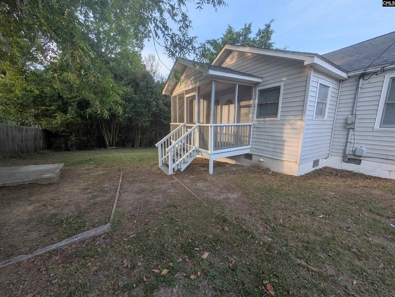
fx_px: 137
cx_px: 198
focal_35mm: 12
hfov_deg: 110.5
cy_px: 148
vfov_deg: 94.6
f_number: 1.7
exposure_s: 1/468
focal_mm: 2.02
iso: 53
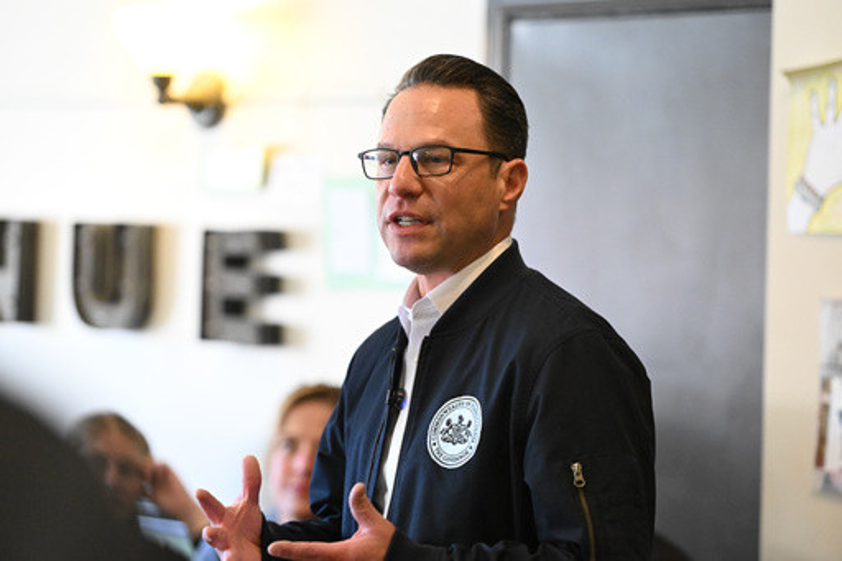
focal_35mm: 145
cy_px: 280
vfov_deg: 9.5
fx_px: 3390
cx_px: 421
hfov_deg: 14.2
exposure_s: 1/250
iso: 6400
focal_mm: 145
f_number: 2.8
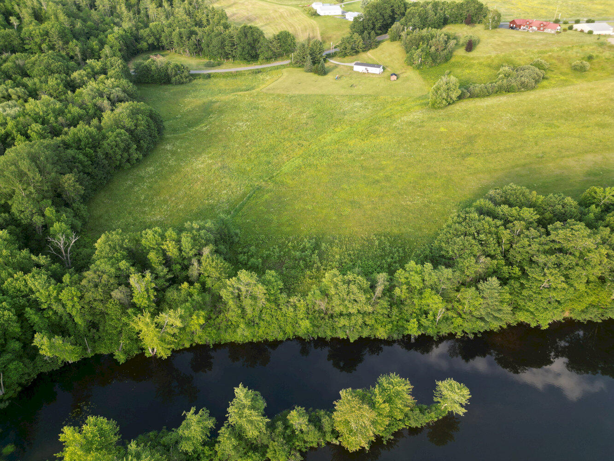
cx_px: 307
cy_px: 230
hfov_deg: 71.6
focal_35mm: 24
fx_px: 426
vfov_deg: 56.8
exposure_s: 1/250
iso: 100
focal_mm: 6.72
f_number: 1.7
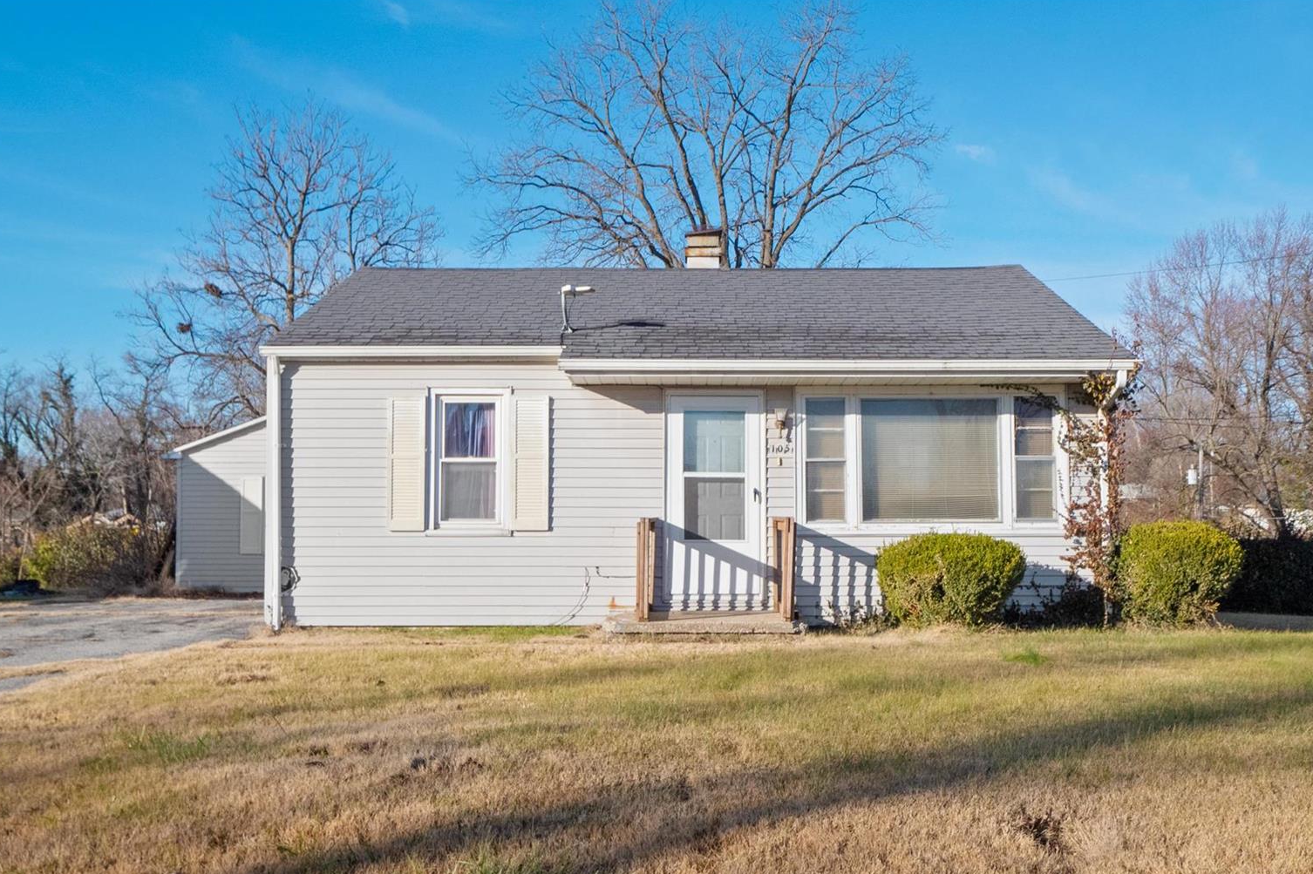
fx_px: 1240
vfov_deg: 38.9
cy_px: 457
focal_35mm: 34
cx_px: 671
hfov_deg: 55.8
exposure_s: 1/1000
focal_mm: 16
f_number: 8
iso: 400
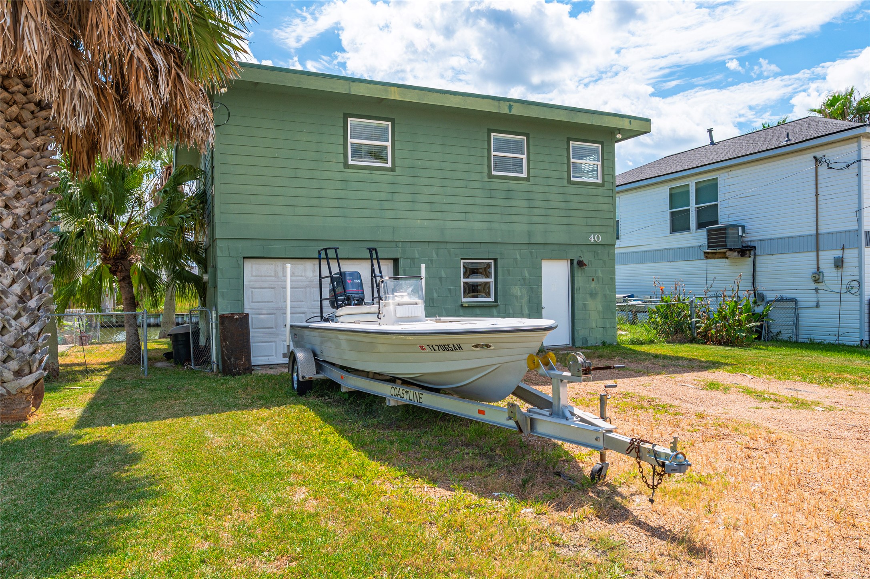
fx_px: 483
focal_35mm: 20
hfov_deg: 84.0
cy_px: 290
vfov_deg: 61.9
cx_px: 435
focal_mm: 20
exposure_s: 1/200
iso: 125
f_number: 13
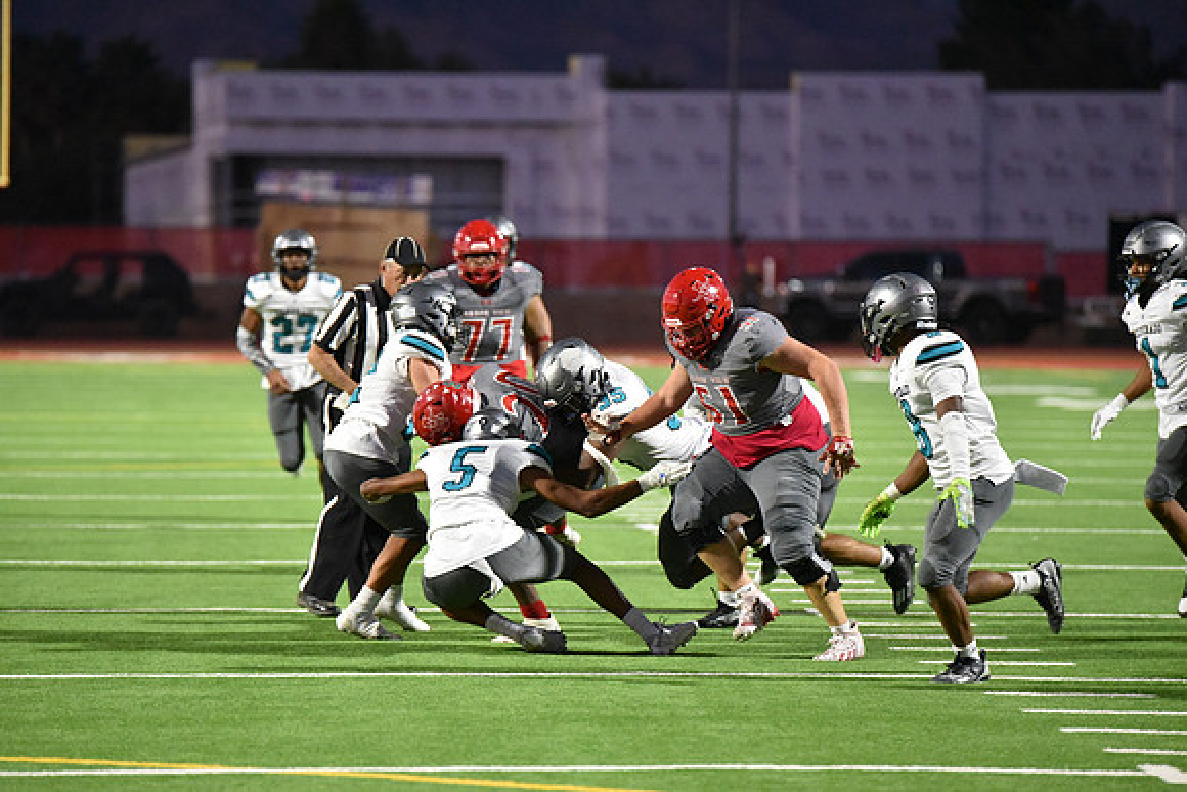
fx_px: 6596
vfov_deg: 6.9
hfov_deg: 10.3
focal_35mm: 200
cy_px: 396
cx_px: 594
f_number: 2.8
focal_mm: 200
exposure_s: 1/1000
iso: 11400
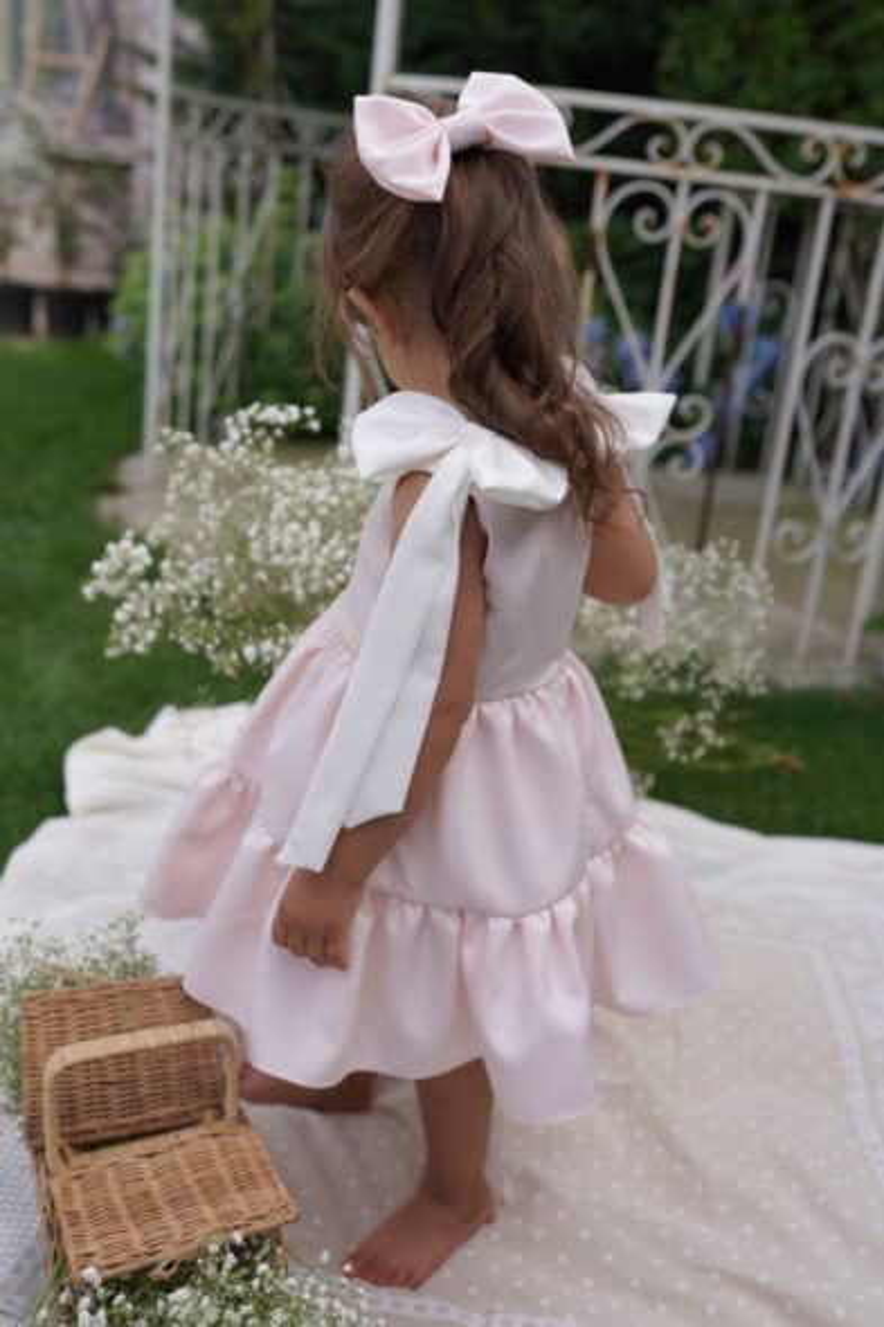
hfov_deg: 37.8
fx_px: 1290
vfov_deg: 54.4
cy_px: 664
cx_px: 442
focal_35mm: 35
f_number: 3.2
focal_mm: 35
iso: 250
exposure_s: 1/1600
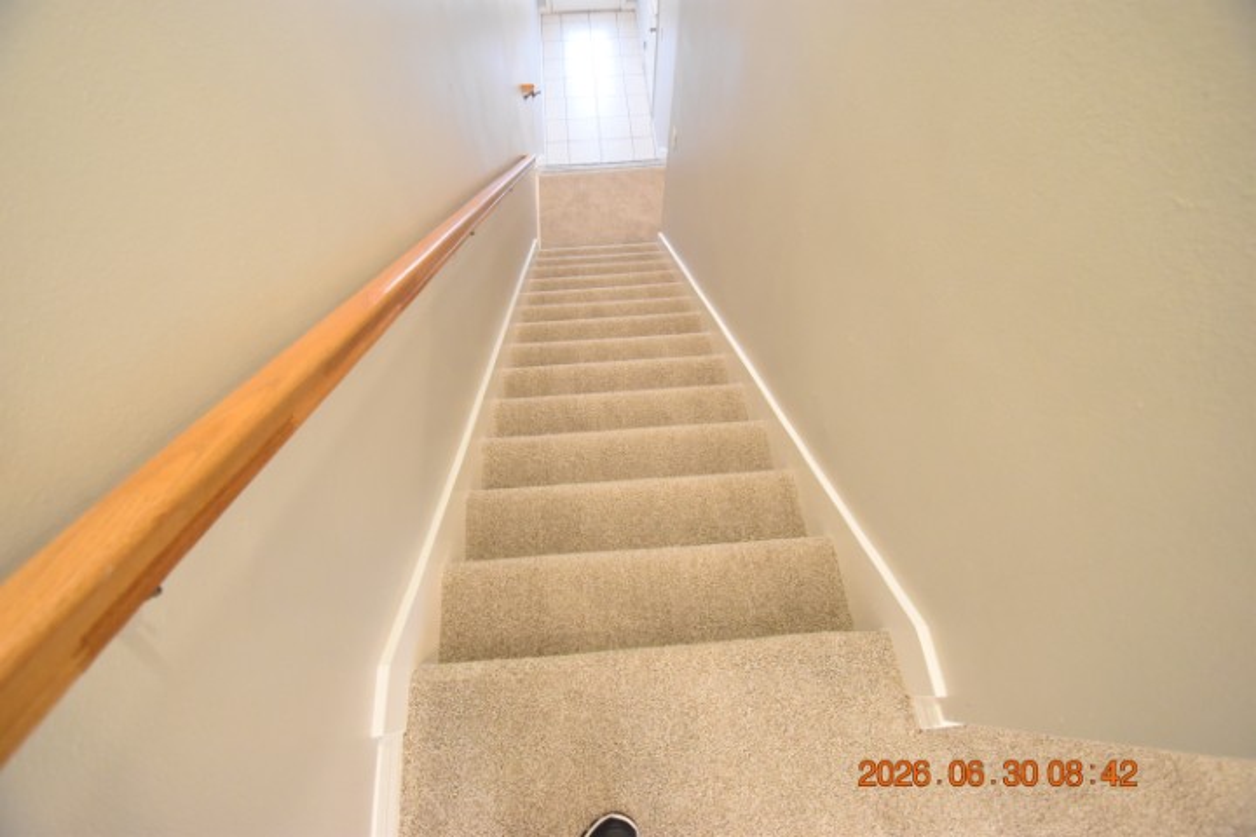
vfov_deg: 77.3
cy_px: 418
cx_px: 628
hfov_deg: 100.4
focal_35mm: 15
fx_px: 523
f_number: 3.5
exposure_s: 1/60
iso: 3600
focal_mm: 10
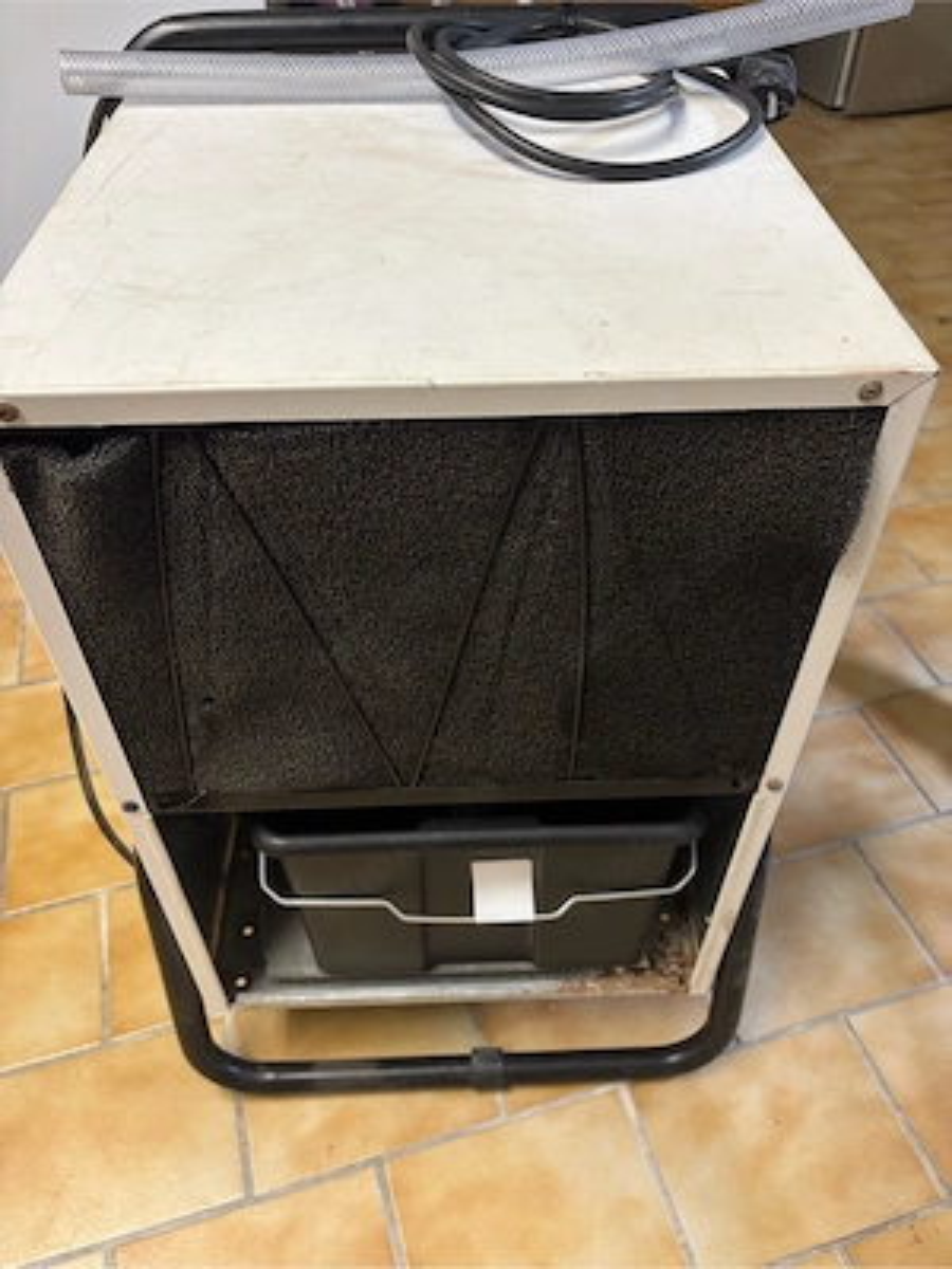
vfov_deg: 67.3
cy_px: 634
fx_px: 953
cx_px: 476
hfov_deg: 53.1
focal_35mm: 26
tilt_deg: -45.3
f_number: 1.6
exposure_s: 1/50
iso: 250
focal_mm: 5.96
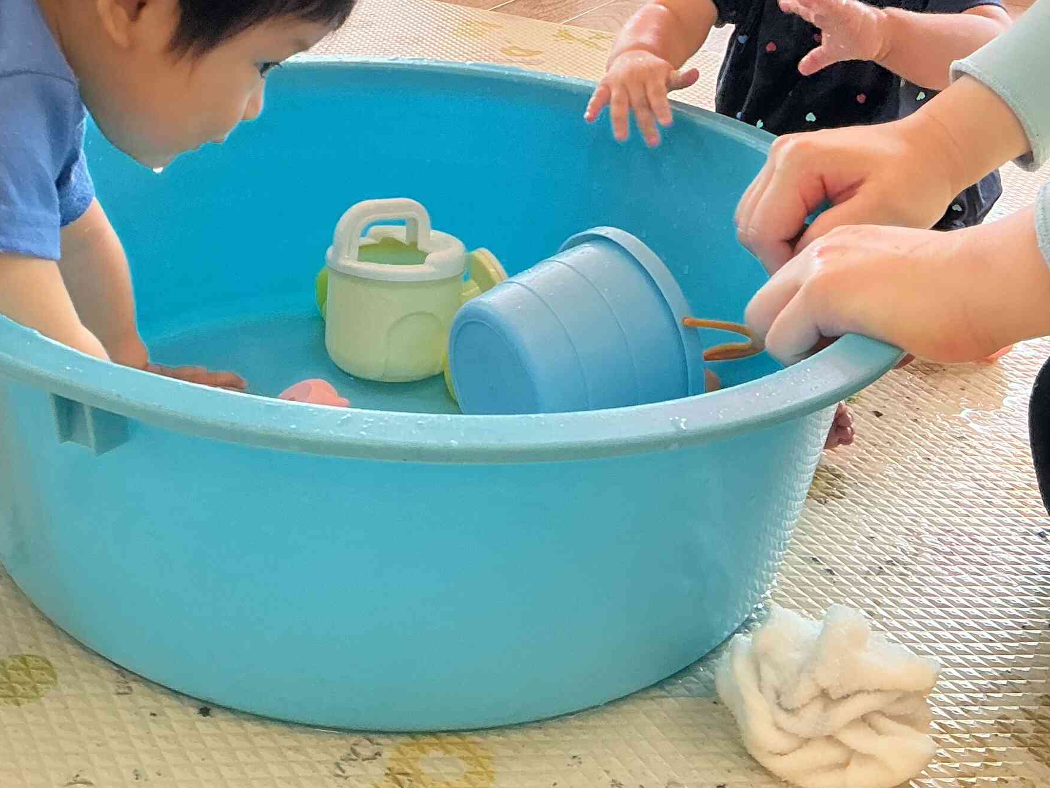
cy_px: 79
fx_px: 1608
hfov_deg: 36.1
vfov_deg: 26.6
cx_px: 457
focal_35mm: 53
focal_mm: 3
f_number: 1.8
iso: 32
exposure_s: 1/120
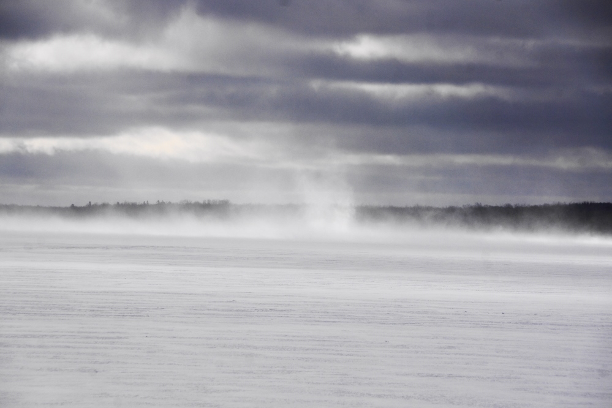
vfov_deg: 6.5
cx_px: 306
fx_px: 3570
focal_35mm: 210
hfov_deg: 9.8
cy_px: 204
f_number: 9
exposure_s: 1/320
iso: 100
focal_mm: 140
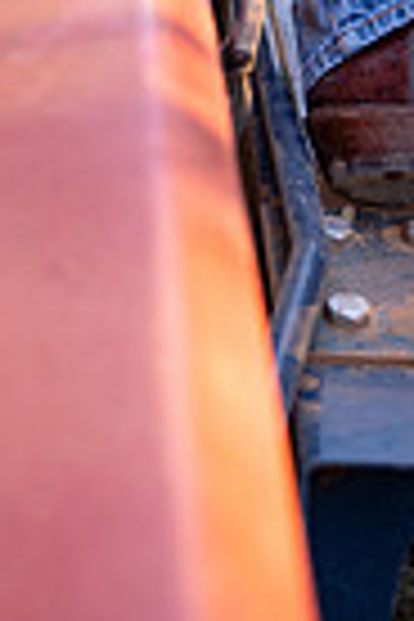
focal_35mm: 114
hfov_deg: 11.8
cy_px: -374
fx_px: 1966
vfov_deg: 16.1
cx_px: -50
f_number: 2.8
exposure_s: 1/125
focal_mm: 35
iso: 400
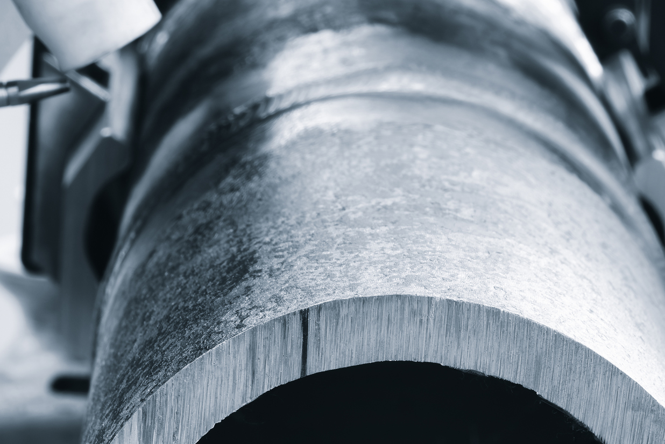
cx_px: 386
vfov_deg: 6.7
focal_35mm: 206
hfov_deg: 10.0
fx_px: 3805
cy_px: 286
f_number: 20
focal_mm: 80
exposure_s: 3.1
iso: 400
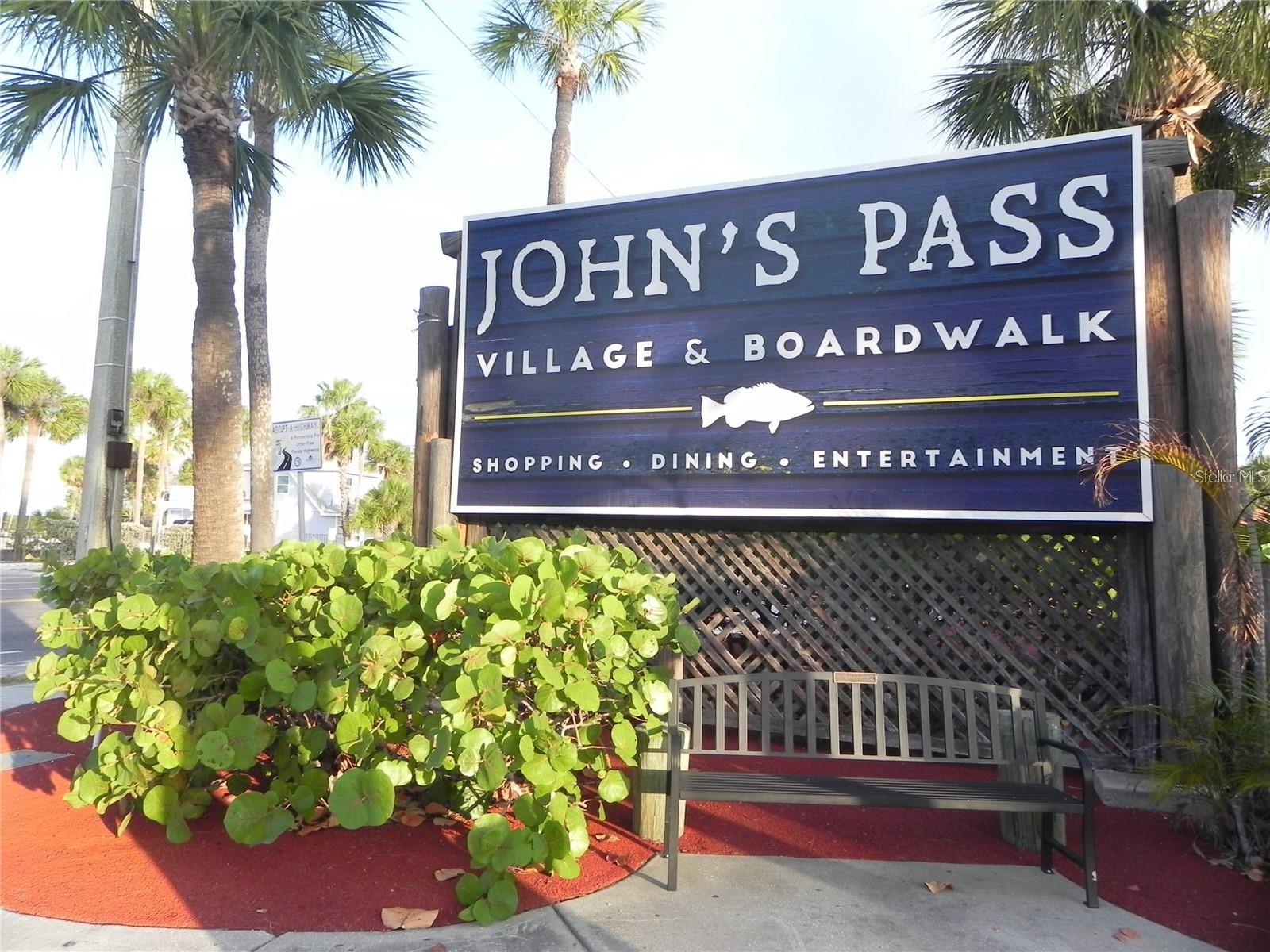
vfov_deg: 53.1
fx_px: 954
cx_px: 635
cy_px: 476
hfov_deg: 67.3
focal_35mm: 26
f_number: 5
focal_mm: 4.6
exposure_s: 1/140
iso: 160
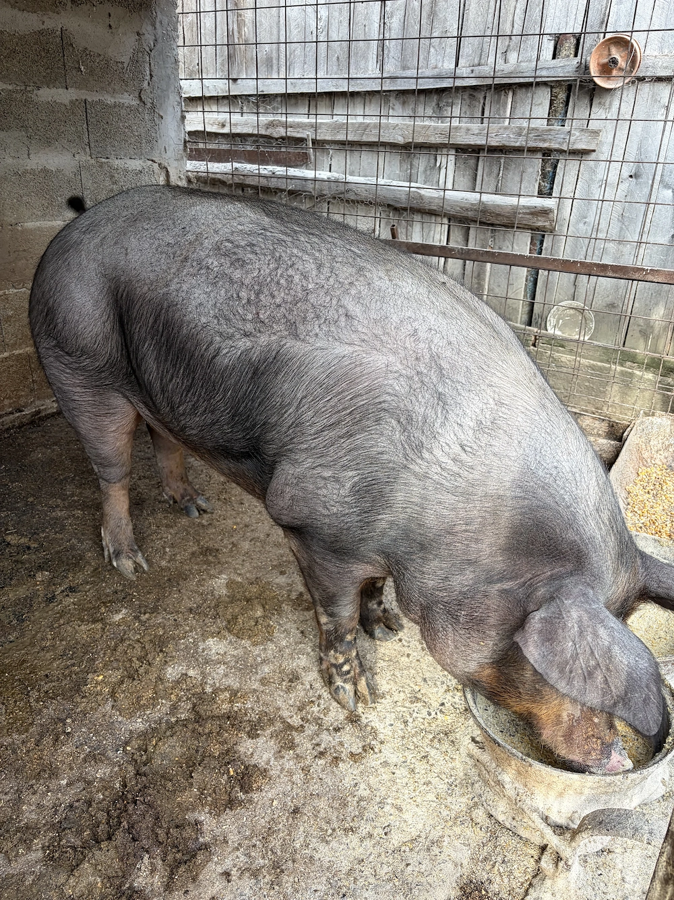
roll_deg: -1.8
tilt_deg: -22.1
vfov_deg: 67.3
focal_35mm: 26
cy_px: 450
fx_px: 675
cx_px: 337
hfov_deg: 53.0
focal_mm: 5.96
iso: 32
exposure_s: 1/122
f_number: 1.6
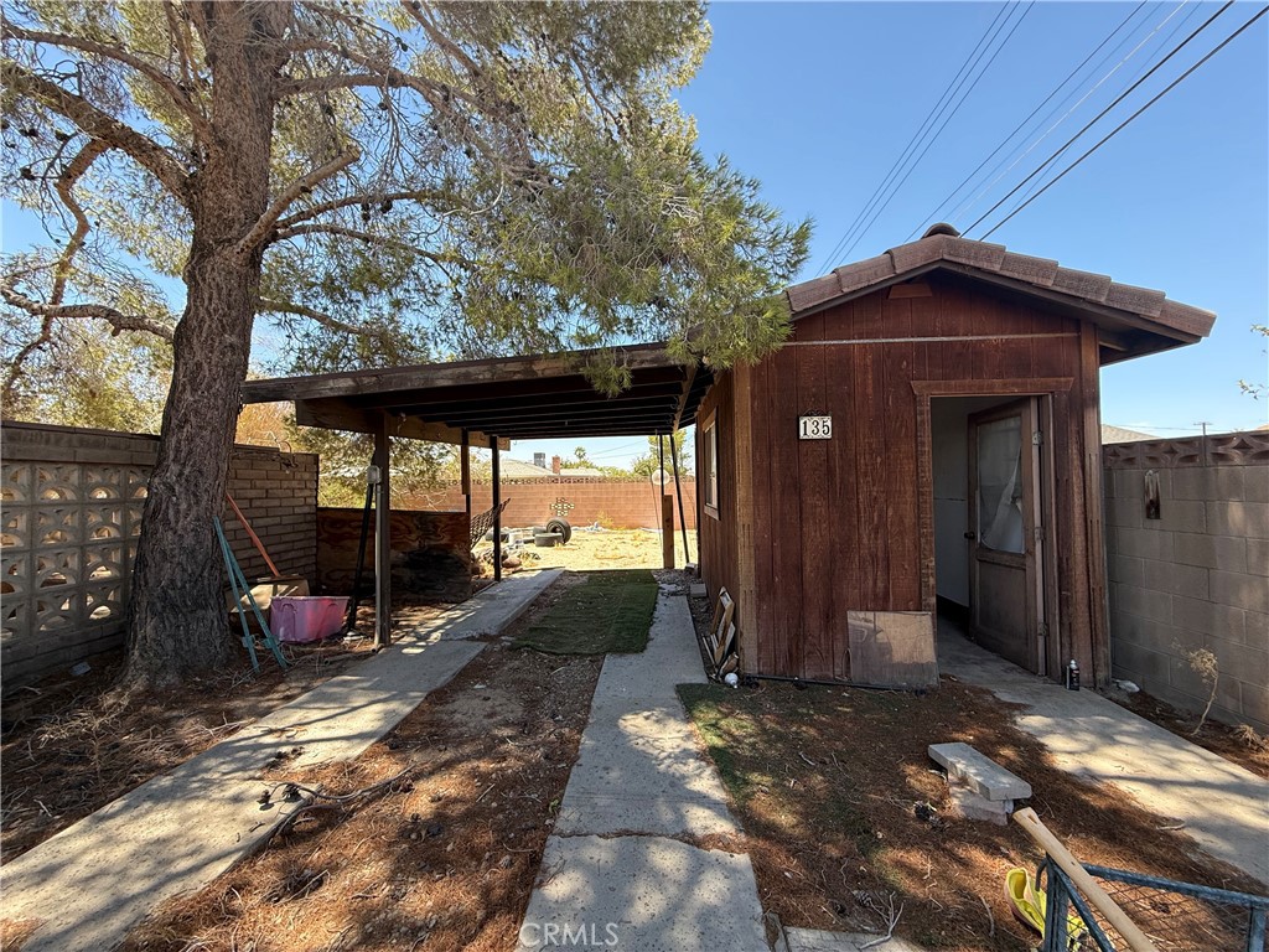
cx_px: 634
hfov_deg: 102.1
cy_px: 476
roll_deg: +0.0
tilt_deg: +1.9
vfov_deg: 85.7
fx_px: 513
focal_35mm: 14
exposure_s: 1/393
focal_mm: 2.22
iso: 64
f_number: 2.2
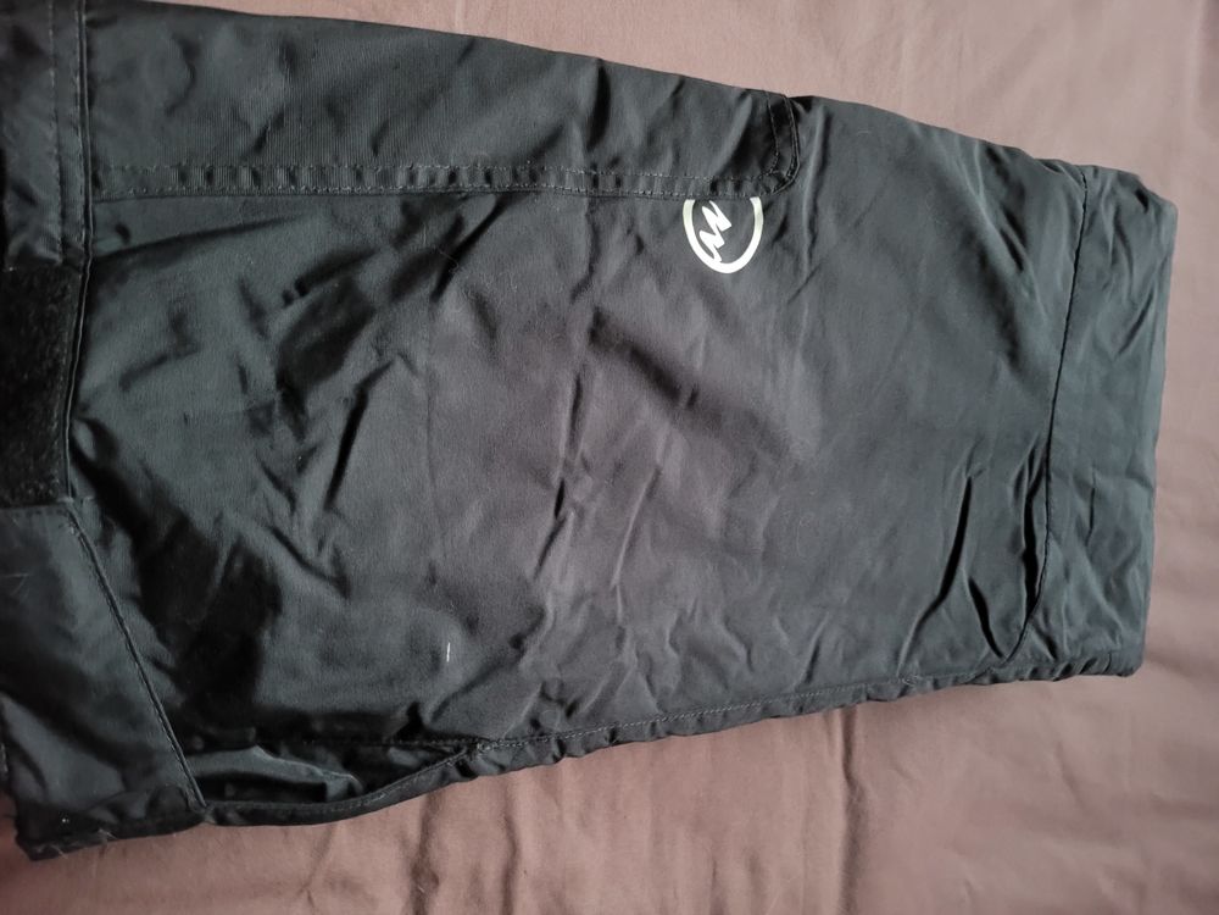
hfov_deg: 67.3
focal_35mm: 26
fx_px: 916
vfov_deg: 53.1
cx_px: 610
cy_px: 458
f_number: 1.8
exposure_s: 1/10
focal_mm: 5
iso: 1250
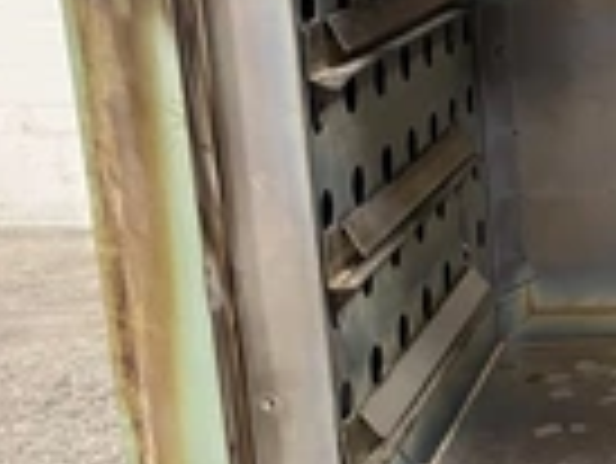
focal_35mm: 76
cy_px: 180
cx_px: 764
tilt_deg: -11.7
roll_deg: +1.7
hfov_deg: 23.2
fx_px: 1354
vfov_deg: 19.4
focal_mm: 5.1
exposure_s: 1/40
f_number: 1.6
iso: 640
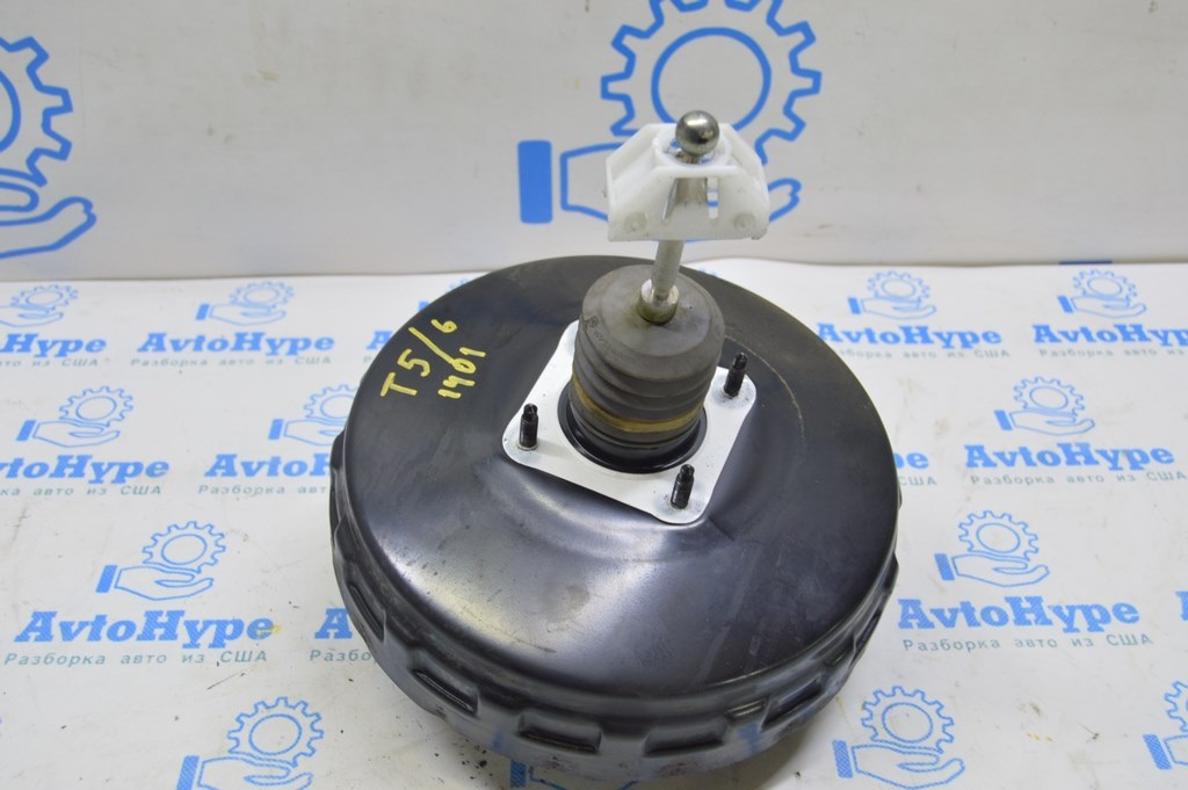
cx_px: 594
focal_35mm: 39
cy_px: 395
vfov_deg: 34.2
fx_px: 1286
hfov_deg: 49.6
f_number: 5.6
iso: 400
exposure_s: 1/20
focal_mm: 26
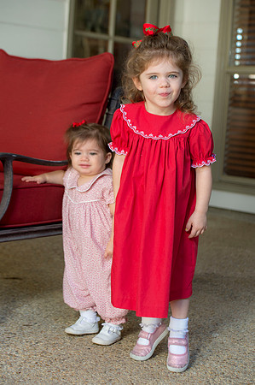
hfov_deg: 18.1
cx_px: 128
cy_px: 192
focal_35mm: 75
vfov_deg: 27.0
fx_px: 799
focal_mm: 75
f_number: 5
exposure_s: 1/200
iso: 320
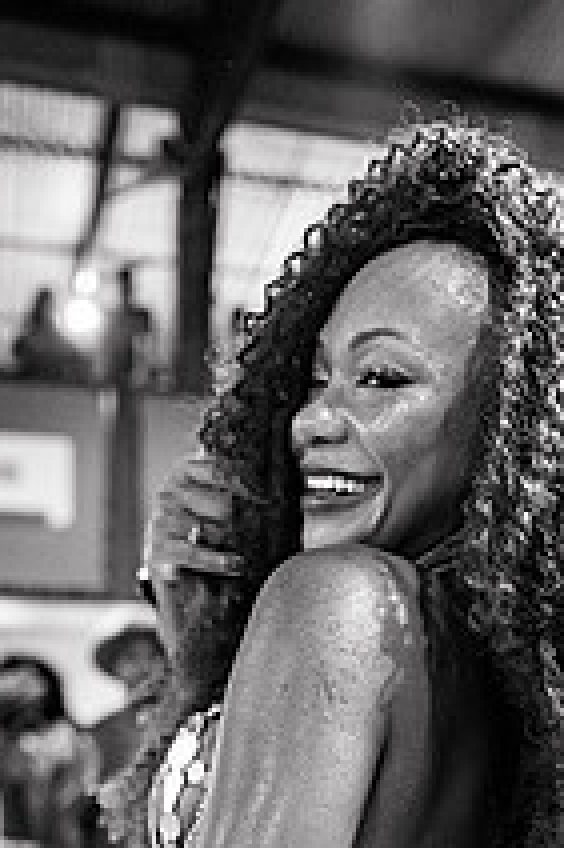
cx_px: 288
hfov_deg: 26.4
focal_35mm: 51
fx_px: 1200
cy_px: 884
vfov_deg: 34.7
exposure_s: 1/320
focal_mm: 24
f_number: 1.8
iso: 1600
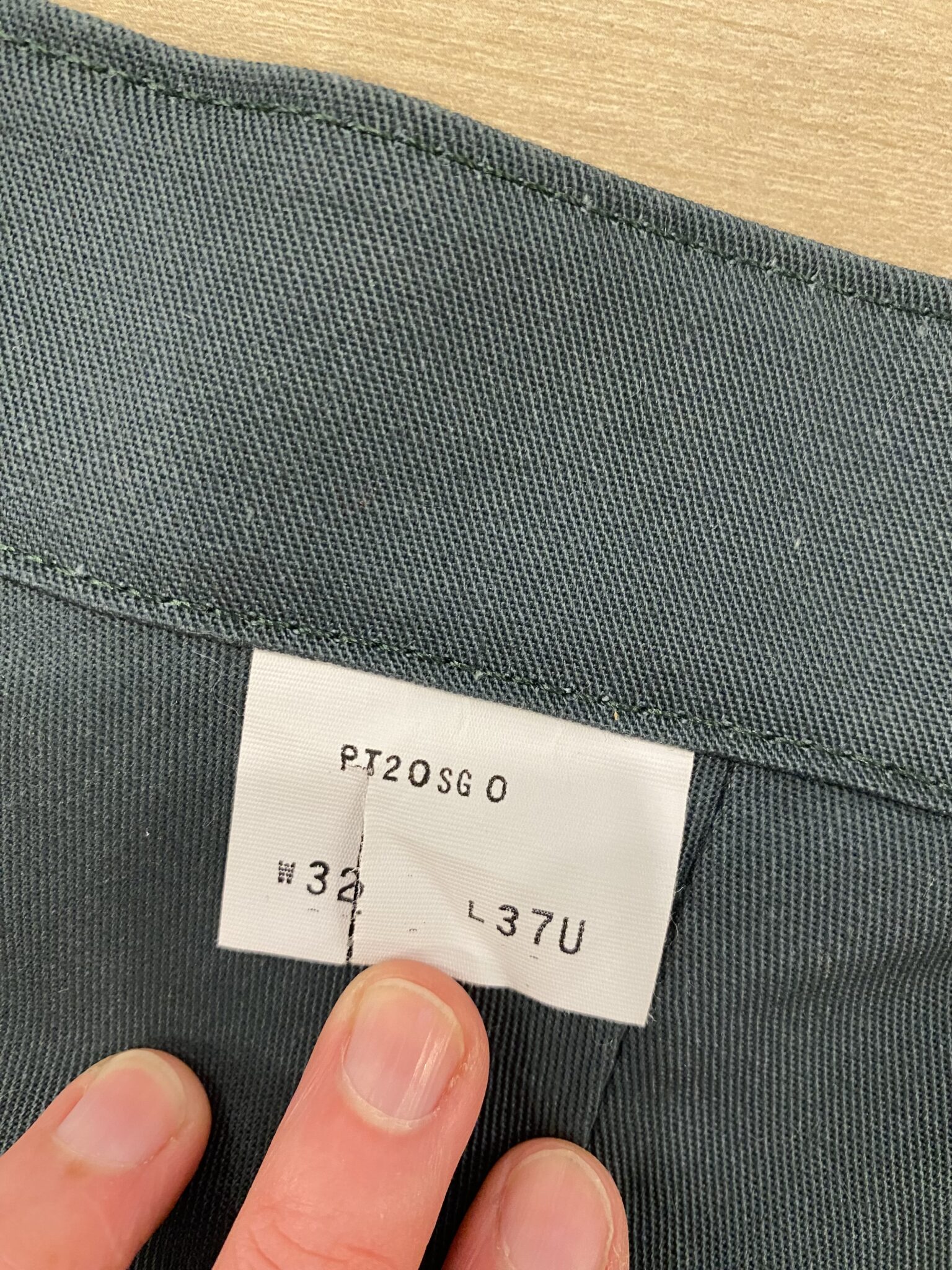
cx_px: 476
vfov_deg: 69.4
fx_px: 917
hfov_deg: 54.9
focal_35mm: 25
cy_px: 635
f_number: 1.8
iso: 250
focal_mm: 4.25
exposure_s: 1/60
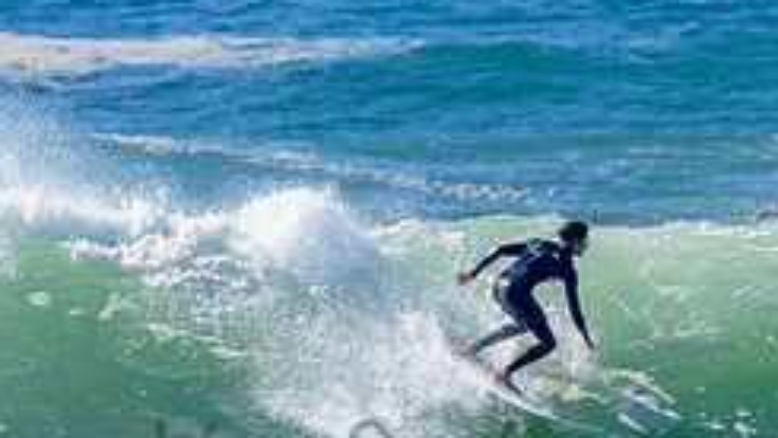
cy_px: 391
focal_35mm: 1372
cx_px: 572
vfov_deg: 0.9
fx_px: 28313
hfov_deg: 1.6
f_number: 5.6
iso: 250
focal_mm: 500
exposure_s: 1/2000
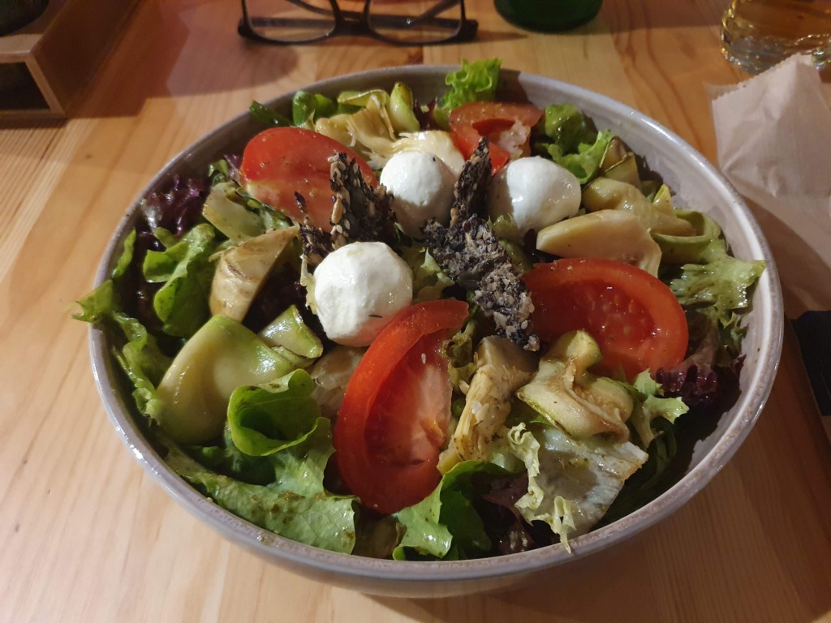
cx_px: 416
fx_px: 624
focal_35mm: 26
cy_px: 312
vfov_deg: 53.1
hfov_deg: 67.3
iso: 500
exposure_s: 1/33
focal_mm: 4.32
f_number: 1.5
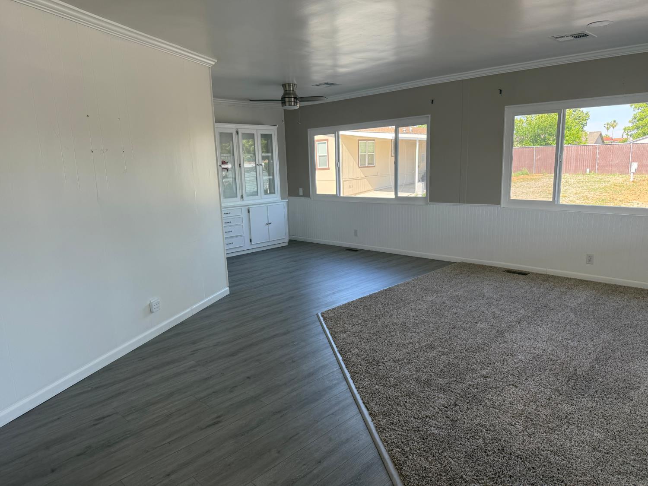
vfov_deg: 56.8
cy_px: 243
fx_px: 449
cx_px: 324
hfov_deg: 71.6
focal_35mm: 24
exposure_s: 1/339
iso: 100
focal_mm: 6.76
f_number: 1.78
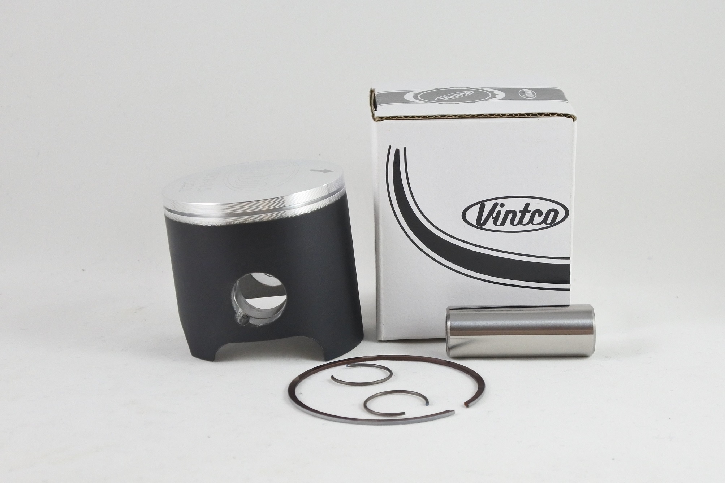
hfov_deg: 34.5
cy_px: 242
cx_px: 362
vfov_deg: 23.4
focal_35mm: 58
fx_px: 1168
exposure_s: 1/125
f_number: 4.8
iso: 640
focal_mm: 21.8
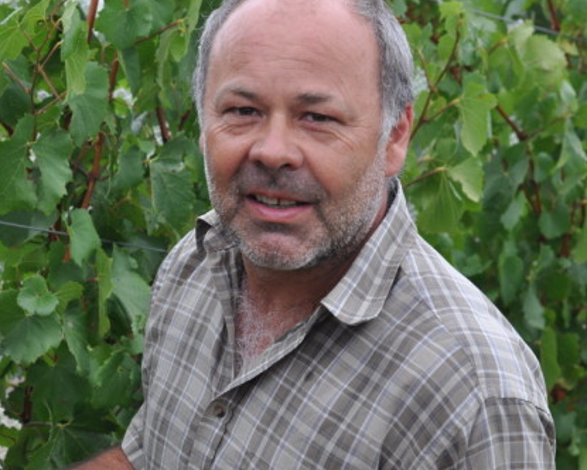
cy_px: 229
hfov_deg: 18.3
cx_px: 248
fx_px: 1824
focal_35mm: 105
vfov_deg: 14.7
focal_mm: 50
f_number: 5.6
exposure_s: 1/125
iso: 200
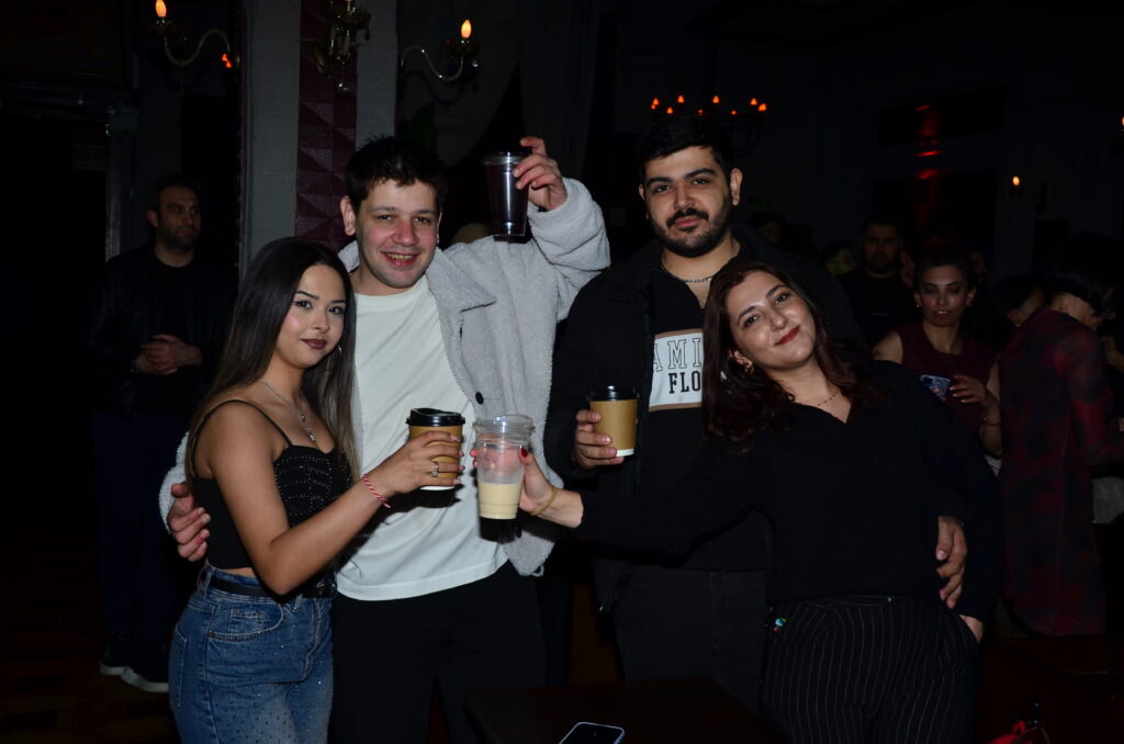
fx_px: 1215
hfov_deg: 49.6
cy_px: 372
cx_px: 562
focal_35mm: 39
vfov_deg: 34.1
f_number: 5
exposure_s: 1/160
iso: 100
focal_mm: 26
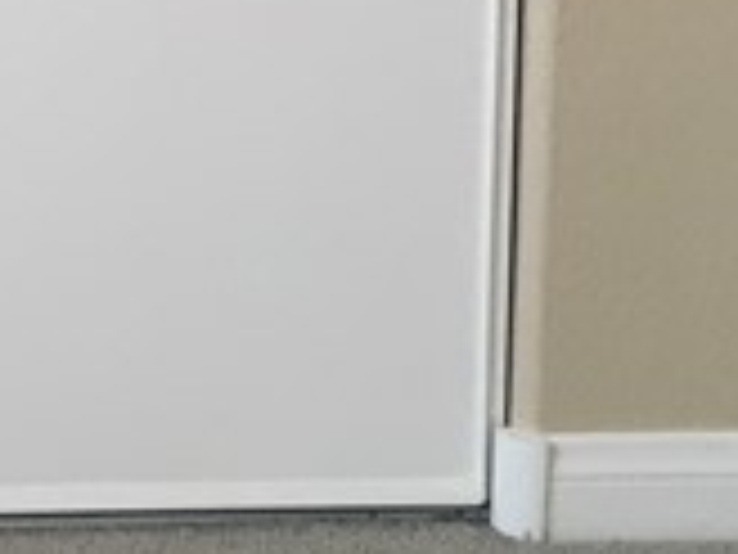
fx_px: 3859
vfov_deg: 7.6
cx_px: -410
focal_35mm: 181
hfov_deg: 10.5
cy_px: -860
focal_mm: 4.15
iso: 25
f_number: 2.2
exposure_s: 1/30
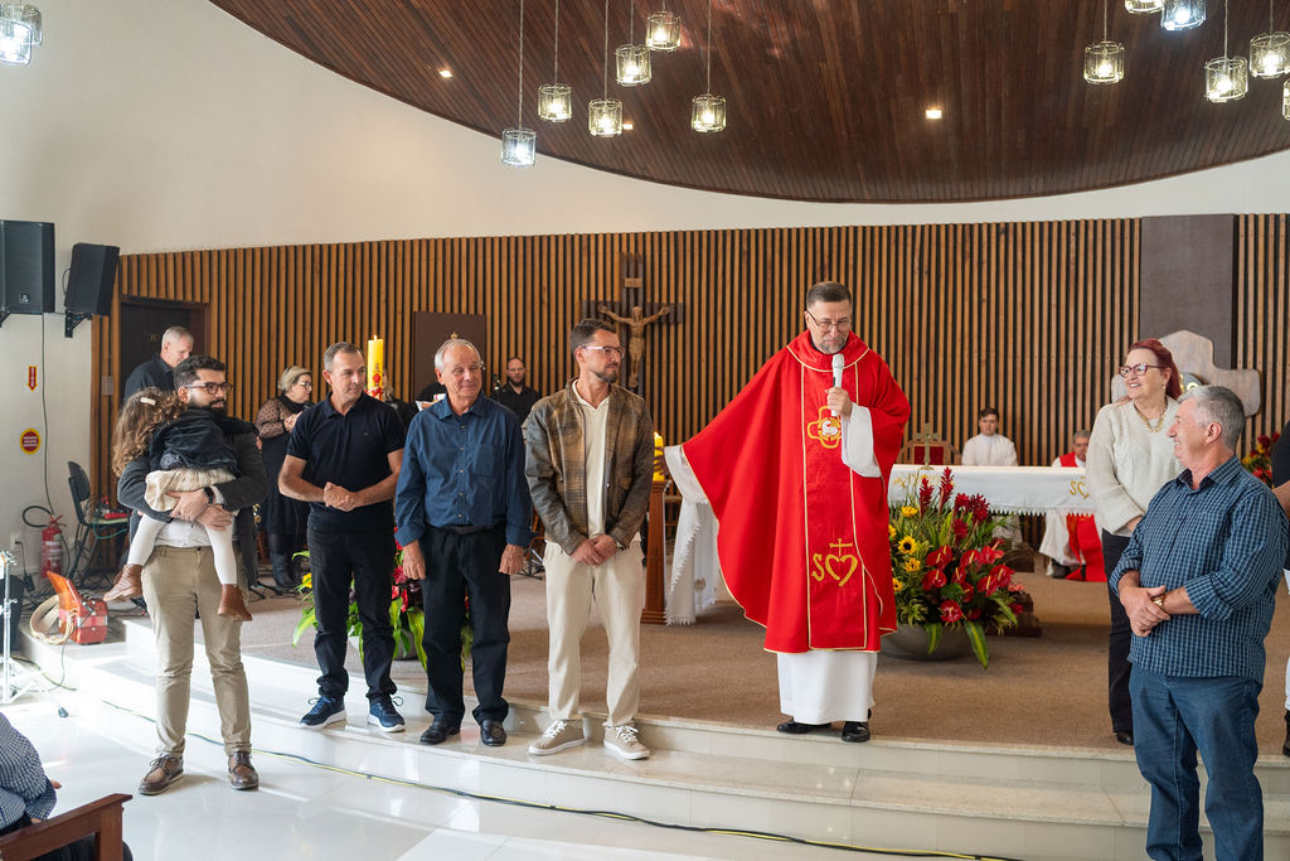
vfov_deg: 37.9
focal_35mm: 35
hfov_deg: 54.4
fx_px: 1254
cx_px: 645
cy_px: 430
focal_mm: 35
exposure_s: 1/160
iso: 1000
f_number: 2.8
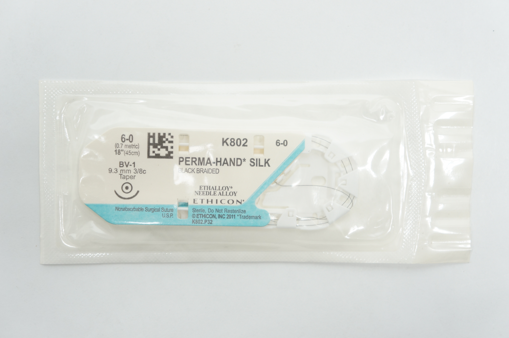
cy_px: 169
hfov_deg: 34.2
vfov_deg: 23.1
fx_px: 826
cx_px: 254
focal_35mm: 58
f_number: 4.5
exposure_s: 1/60
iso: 400
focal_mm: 39
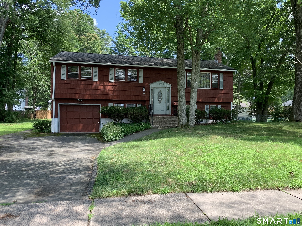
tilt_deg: +1.9
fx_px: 227
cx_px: 151
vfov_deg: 53.1
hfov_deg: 67.3
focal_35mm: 26
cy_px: 113
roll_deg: -1.1
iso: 25
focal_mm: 4.25
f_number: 1.8
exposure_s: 1/422
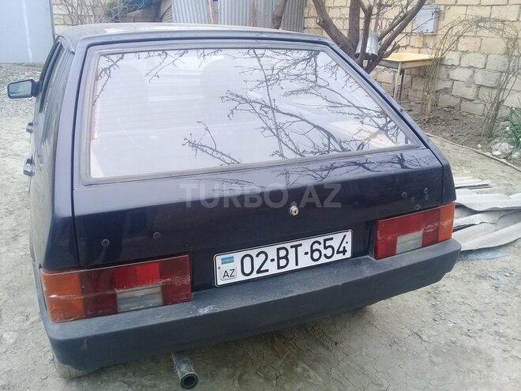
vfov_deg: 45.4
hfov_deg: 58.4
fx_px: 467
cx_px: 260
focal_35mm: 31
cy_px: 196
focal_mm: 3.3
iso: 50
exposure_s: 1/150
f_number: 2.2
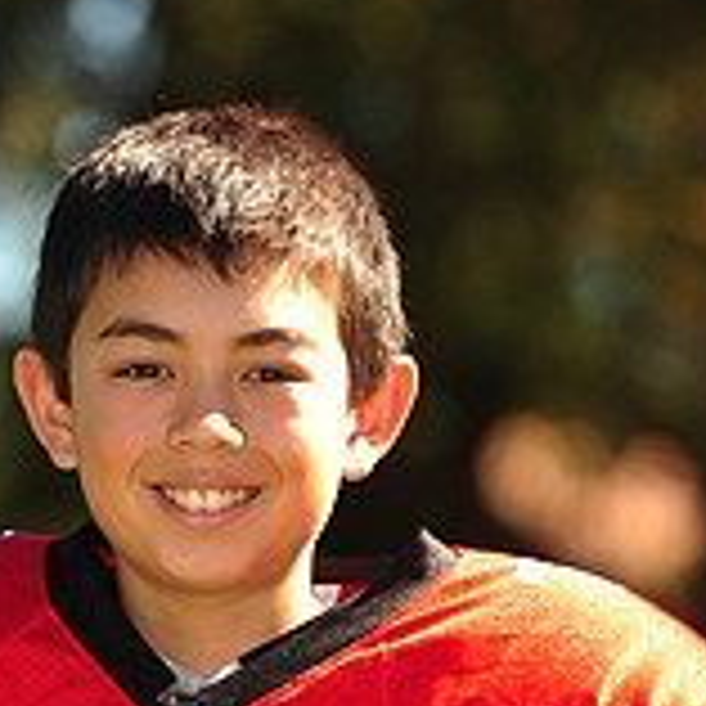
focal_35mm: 627
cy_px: 1129
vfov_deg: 2.8
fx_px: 14468
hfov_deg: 2.8
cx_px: 54
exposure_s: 1/250
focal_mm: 200
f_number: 4.5
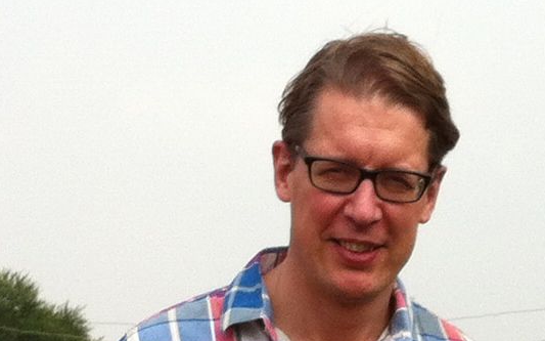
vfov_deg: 7.0
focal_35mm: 180
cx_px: 389
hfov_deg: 11.6
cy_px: 704
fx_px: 2673
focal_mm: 3.85
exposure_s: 1/754
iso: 80
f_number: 2.8
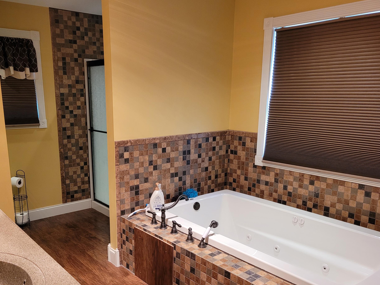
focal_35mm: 32
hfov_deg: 56.7
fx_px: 351
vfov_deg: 43.9
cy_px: 170
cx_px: 168
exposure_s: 1/119
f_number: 1.8
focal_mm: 5.4
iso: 320
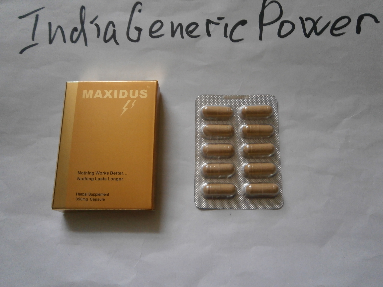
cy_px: 144
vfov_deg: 53.1
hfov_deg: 67.3
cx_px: 192
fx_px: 288
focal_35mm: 26
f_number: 2.8
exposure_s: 1/20
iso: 200
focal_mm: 4.7
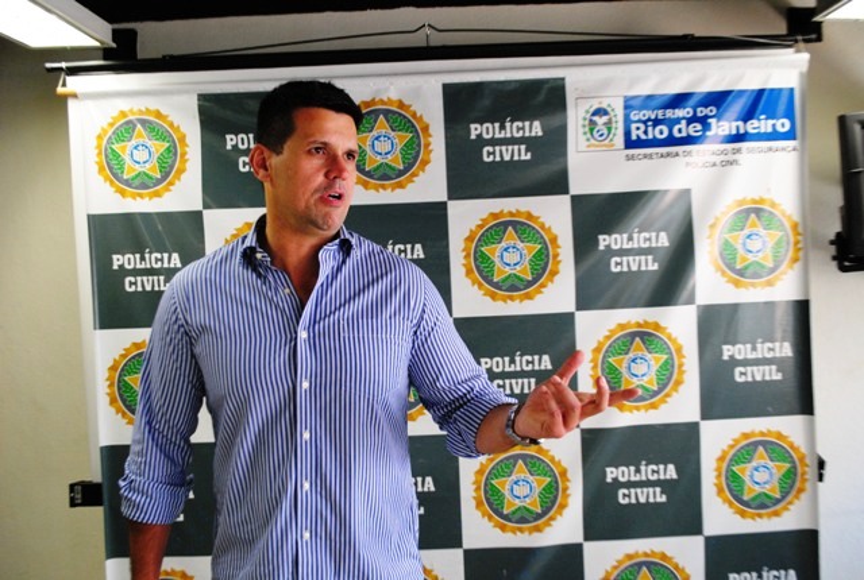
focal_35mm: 36
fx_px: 866
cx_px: 432
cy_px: 290
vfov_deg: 37.1
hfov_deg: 53.0
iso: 800
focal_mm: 24
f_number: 4
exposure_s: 1/100
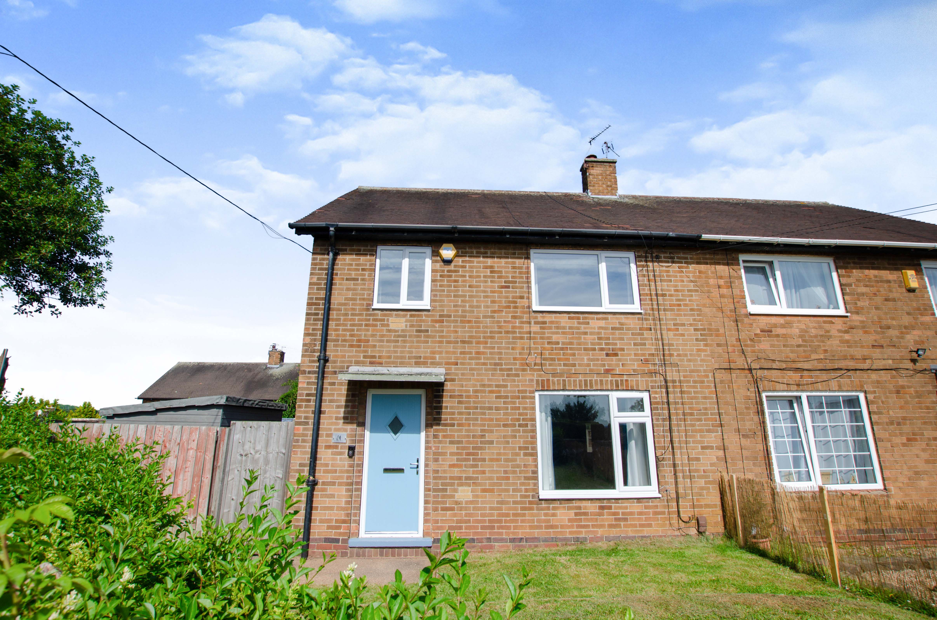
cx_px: 468
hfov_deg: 100.5
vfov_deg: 77.1
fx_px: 390
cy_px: 310
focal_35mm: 15
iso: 110
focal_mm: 10
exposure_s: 1/250
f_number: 8
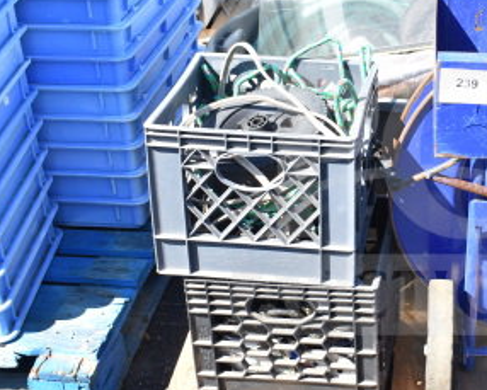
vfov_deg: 21.3
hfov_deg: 25.7
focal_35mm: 72
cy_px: 200
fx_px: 1038
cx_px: 422
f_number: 6.3
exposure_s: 1/160
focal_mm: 24
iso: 200
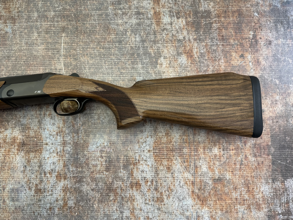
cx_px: 146
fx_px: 203
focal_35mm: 24
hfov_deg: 71.6
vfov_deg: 56.8
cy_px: 110
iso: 125
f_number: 1.8
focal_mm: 6.9
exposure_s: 1/50
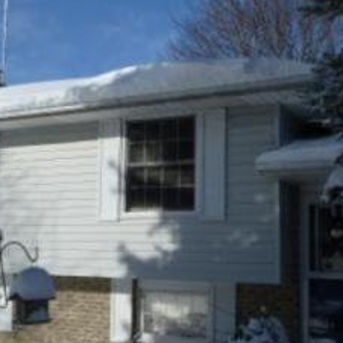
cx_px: 83
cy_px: 191
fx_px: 628
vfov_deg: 30.5
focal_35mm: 56
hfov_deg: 30.0
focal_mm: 5.3
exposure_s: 1/640
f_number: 5.6
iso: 80
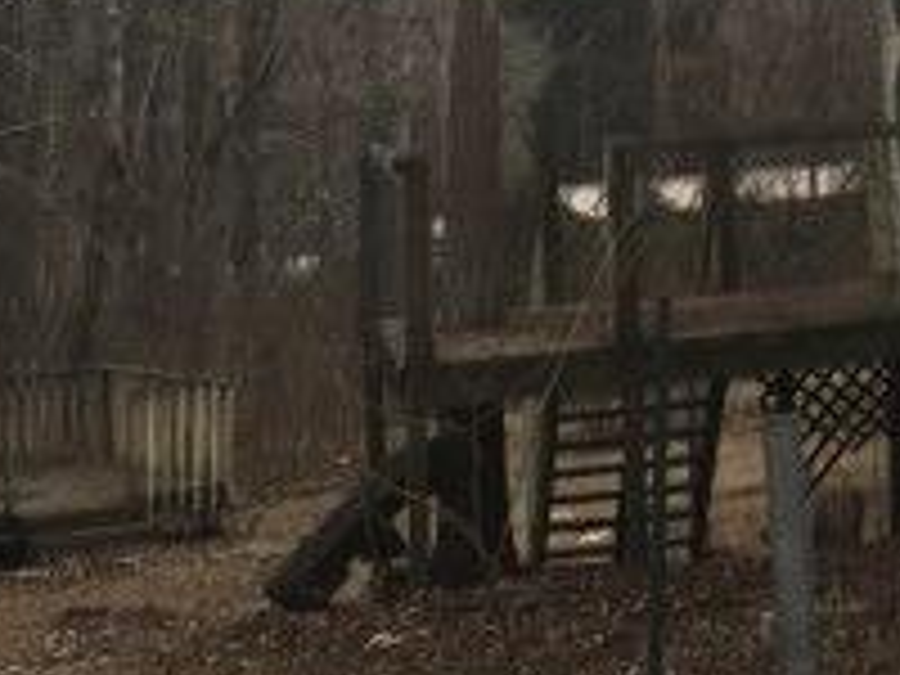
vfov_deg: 12.4
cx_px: 1512
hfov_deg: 15.2
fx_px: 3016
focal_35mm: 116
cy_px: -153
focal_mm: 4.15
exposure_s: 1/641
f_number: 2.2
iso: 25
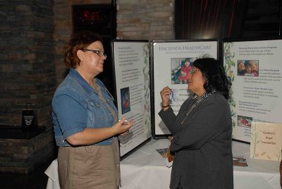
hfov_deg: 51.2
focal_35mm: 38
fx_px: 294
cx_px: 141
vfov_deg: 35.6
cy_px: 94
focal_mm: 25
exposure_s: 1/250
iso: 100
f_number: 5.6
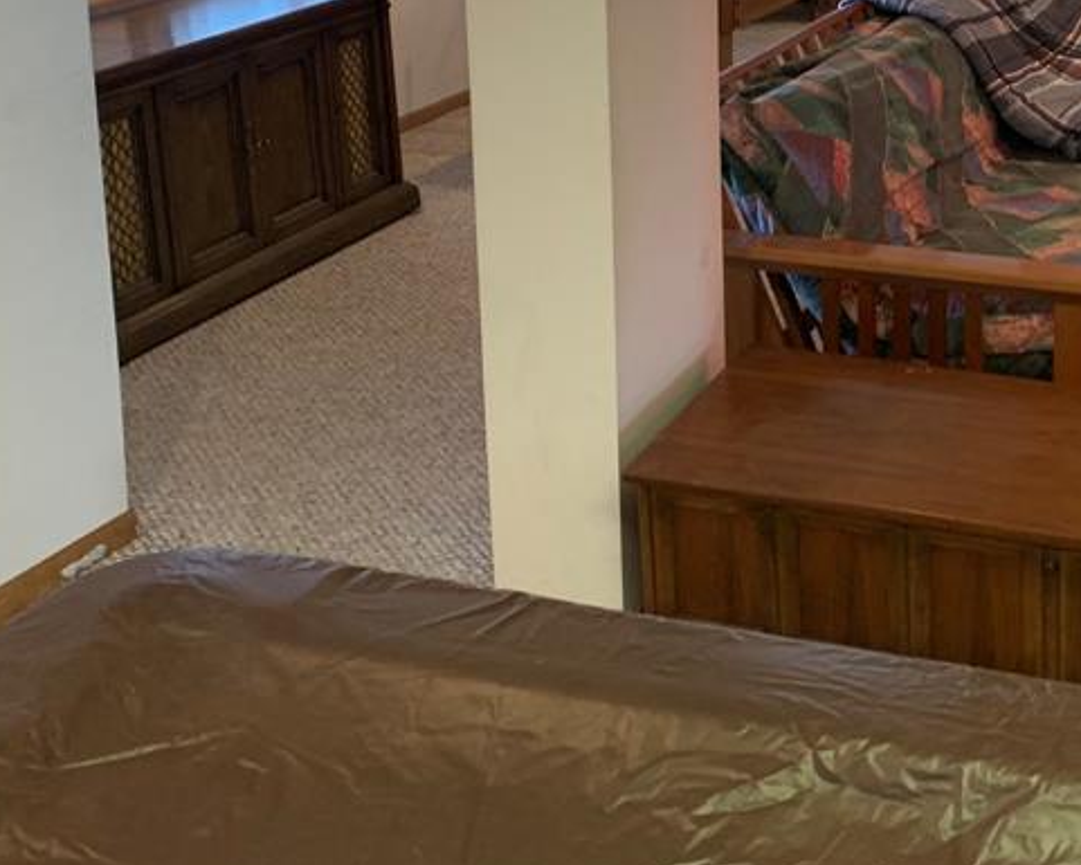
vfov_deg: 26.8
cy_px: 31
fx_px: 1728
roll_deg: -1.6
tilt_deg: -10.5
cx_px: 944
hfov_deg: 33.2
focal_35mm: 54
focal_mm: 4.25
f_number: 1.8
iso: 200
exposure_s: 1/60
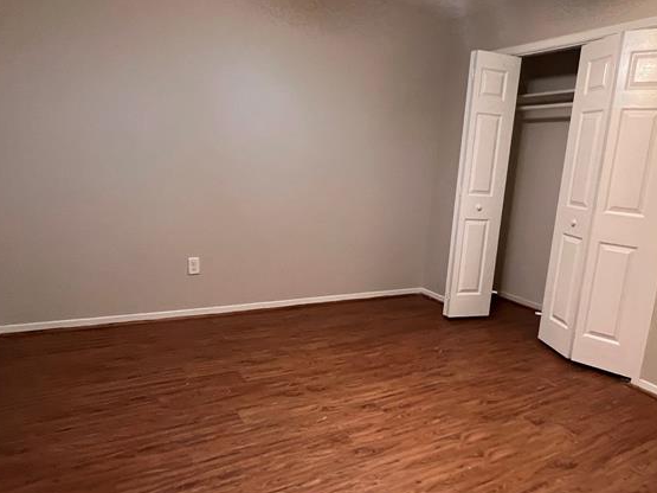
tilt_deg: -10.8
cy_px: 263
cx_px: 384
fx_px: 455
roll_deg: -4.6
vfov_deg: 56.7
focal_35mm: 24
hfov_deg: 71.1
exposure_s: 1/60
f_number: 1.8
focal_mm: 1.57
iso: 500
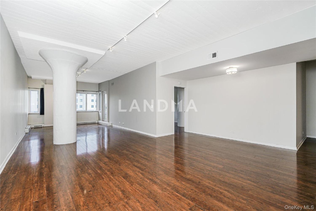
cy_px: 106
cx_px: 158
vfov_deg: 73.7
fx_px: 140
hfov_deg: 96.7
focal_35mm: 16
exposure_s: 1/30
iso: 100
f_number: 4.5
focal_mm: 16
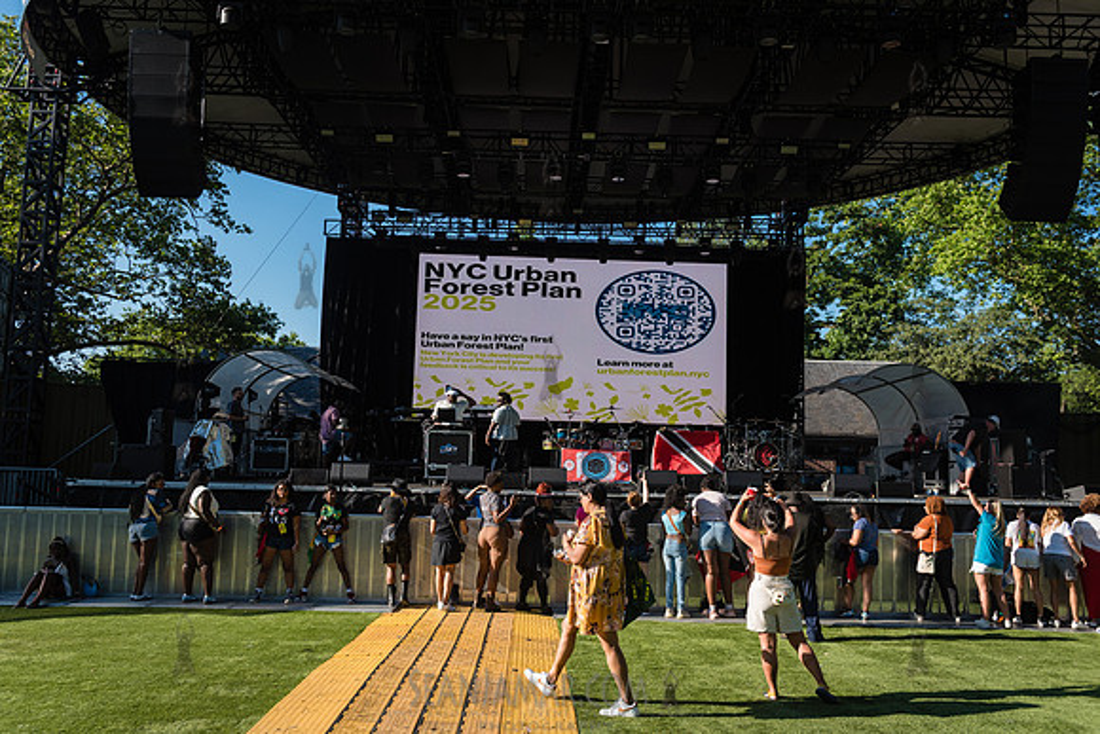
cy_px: 367
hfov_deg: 60.3
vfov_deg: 42.3
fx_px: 947
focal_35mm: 31
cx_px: 550
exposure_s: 1/1600
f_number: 4
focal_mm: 31
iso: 400
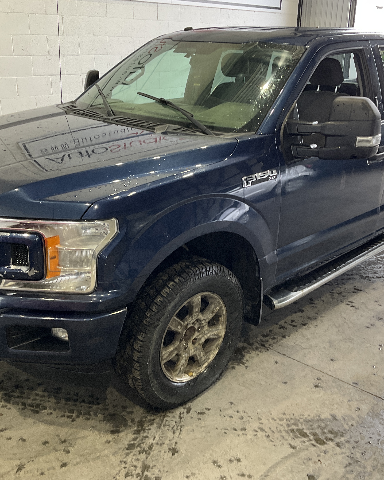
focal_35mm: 38
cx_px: 202
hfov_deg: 39.2
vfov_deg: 47.9
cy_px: 238
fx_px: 540
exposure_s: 1/60
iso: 50
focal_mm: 3
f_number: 1.8
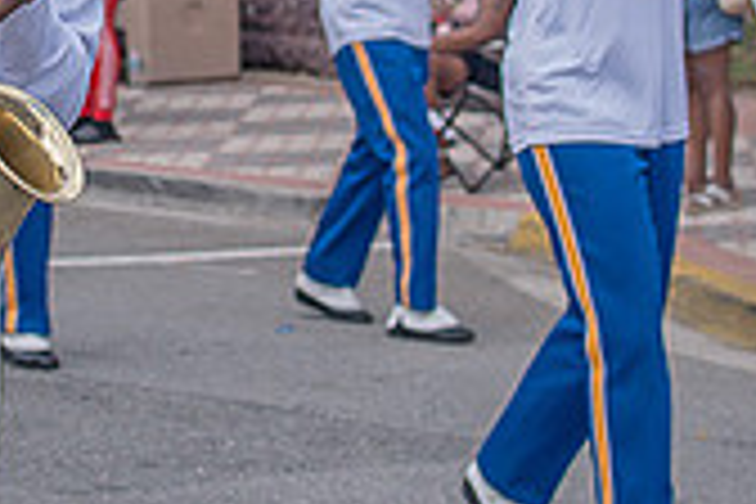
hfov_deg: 11.4
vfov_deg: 7.6
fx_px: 3759
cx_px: 104
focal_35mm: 179
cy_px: -56
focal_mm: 35
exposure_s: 1/500
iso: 100
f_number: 4
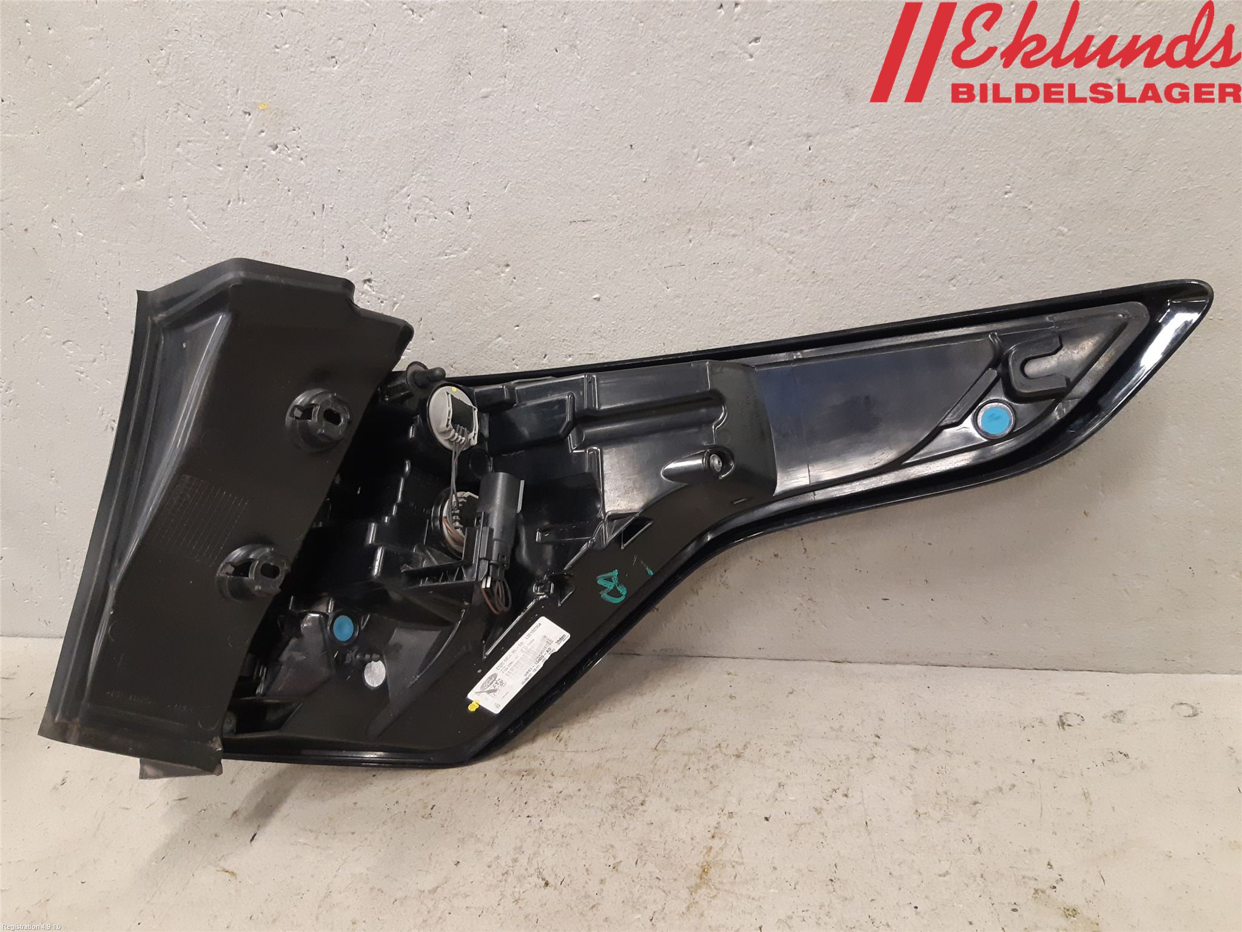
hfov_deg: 67.3
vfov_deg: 53.1
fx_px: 933
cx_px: 621
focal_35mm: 26
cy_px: 466
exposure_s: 1/50
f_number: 1.7
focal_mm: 3.93
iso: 250
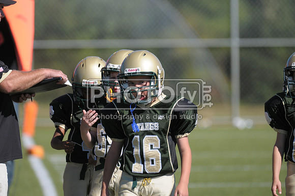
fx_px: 4051
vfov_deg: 2.8
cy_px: 98
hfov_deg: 4.2
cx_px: 148
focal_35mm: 495
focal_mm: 330
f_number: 4
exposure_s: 1/5000
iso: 640
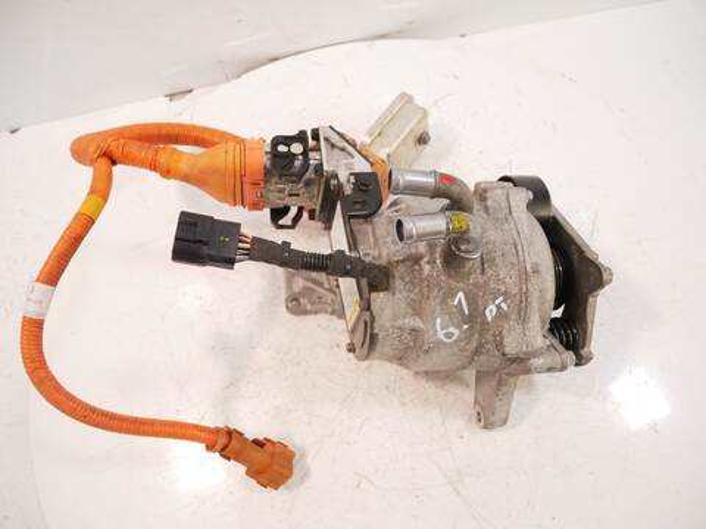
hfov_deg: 71.6
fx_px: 489
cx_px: 353
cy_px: 264
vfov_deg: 56.8
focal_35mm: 24
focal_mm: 12
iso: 640
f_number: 3.5
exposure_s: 1/60
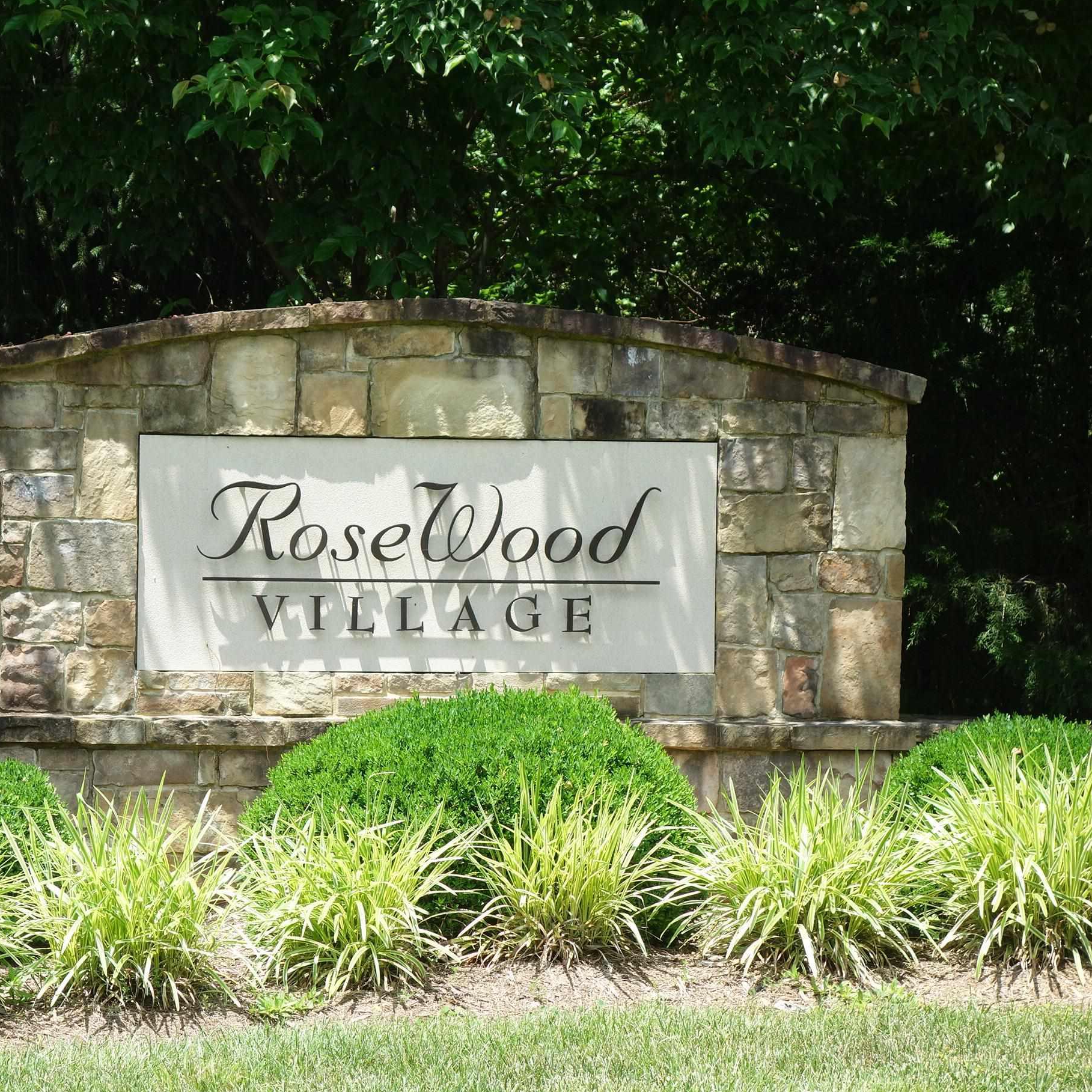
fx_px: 3426
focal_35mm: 96
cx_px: 444
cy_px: 544
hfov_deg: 18.1
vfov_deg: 18.1
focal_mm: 27.86
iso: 125
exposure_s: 1/160
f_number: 5.6
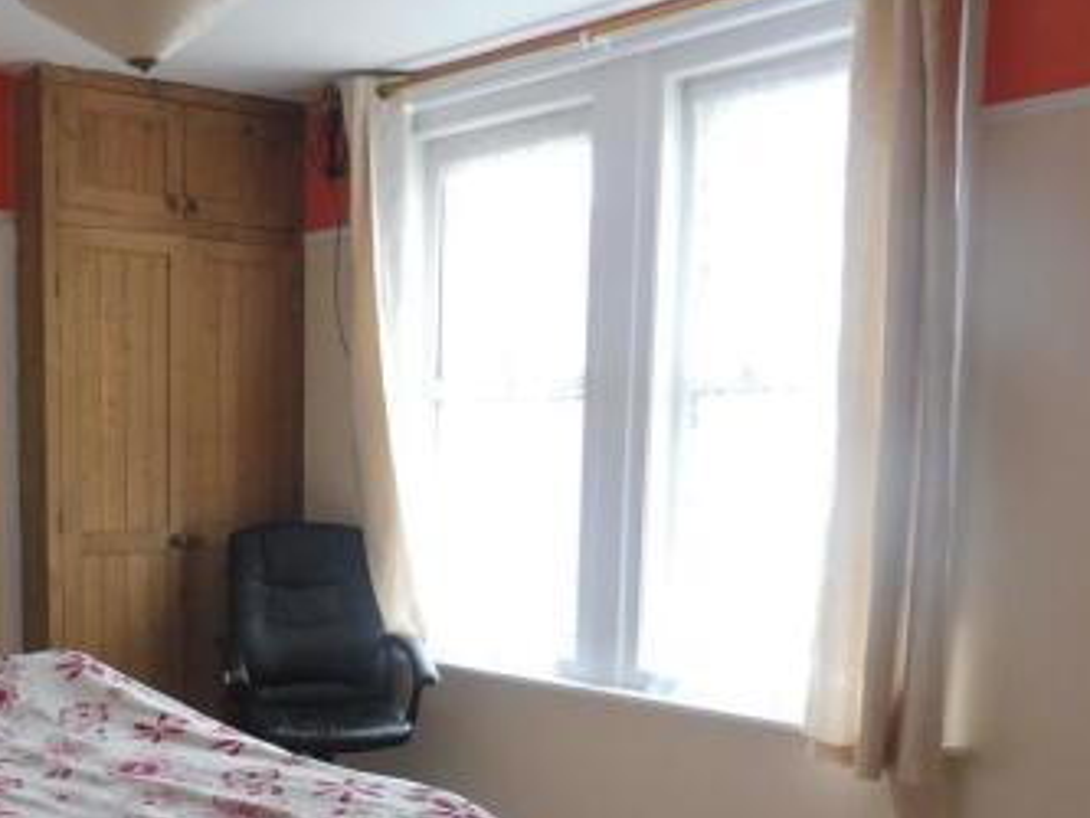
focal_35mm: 42
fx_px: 1323
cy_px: 620
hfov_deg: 43.1
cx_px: 250
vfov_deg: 33.6
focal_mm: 4.3
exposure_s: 1/50
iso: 400
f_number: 3.3
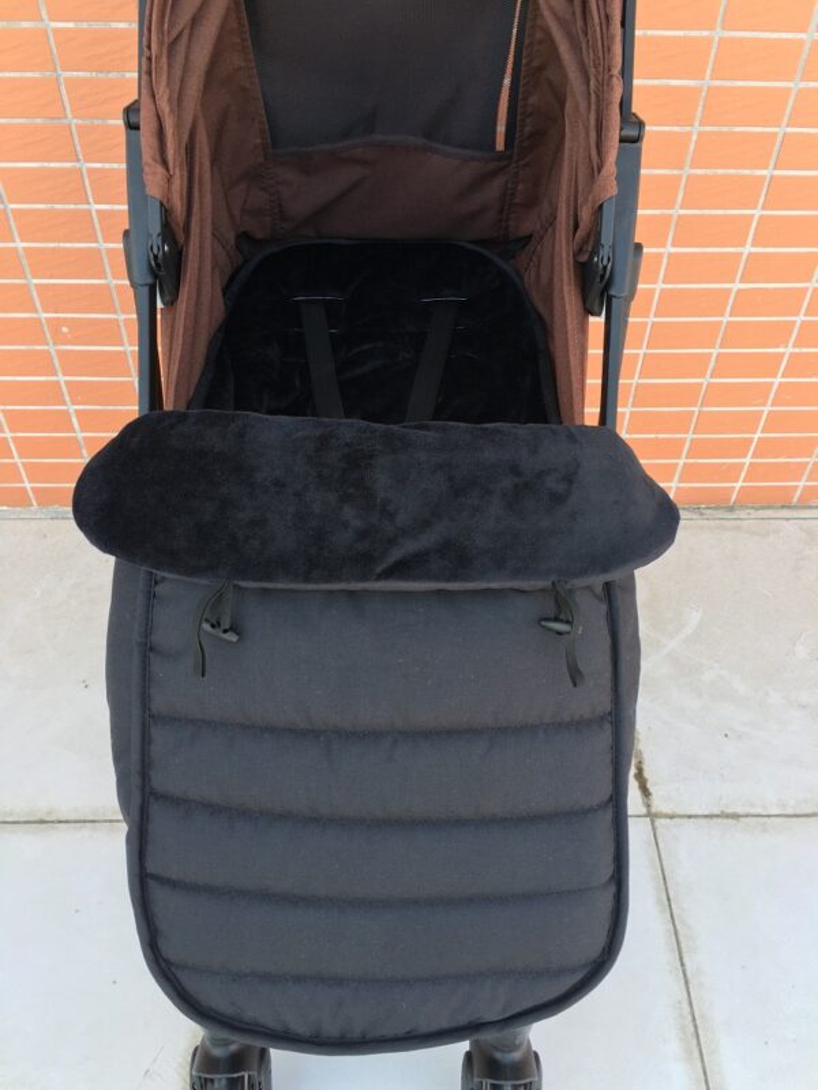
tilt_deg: -45.1
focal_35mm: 29
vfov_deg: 61.7
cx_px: 409
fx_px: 914
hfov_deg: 48.2
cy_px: 545
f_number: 2.2
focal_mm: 4.15
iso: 25
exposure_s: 1/100
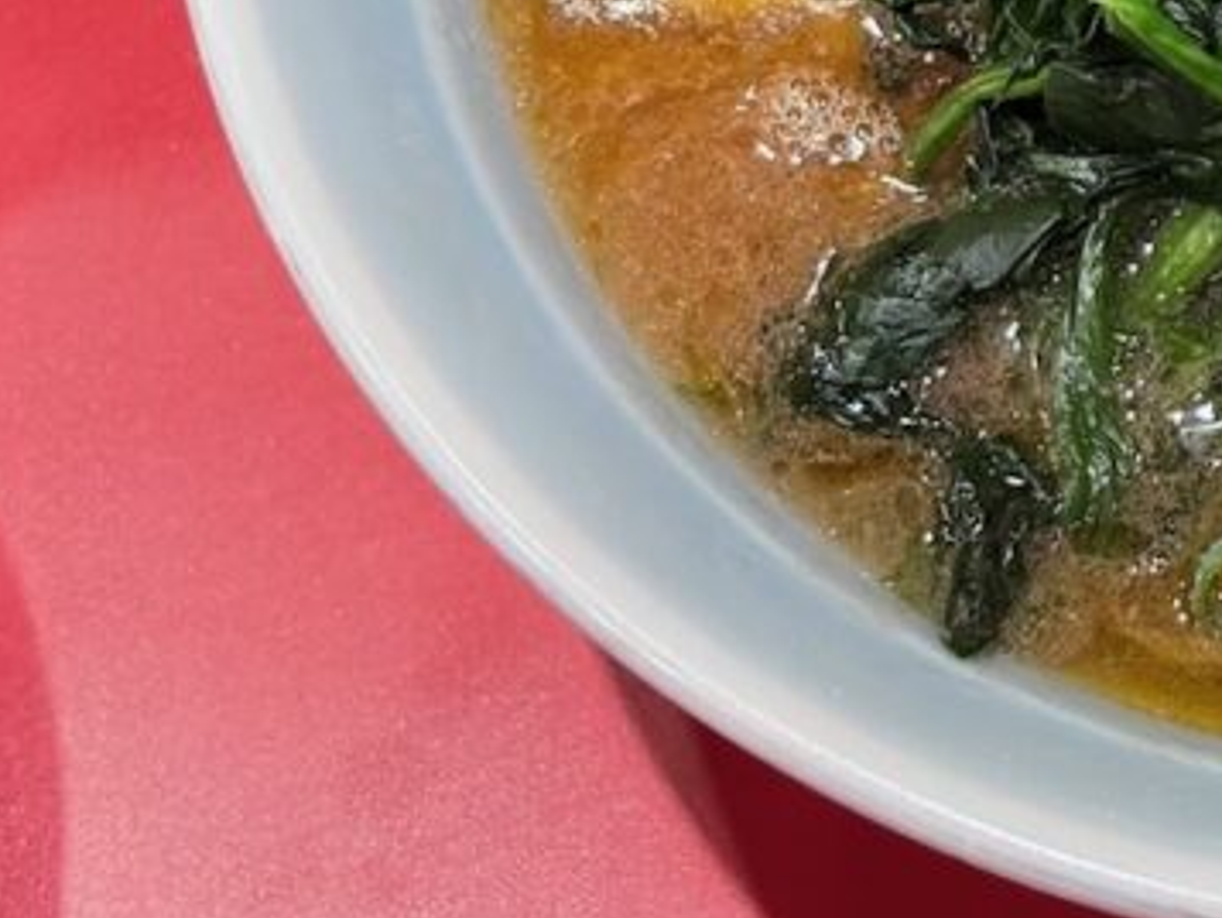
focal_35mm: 149
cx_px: 1612
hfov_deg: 12.8
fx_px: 5262
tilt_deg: -59.4
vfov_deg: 9.8
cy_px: -277
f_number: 1.6
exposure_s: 1/50
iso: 80
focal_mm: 5.96
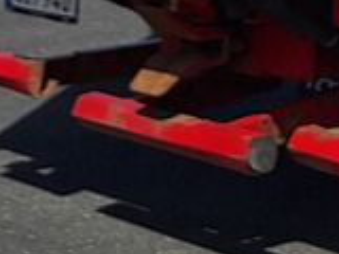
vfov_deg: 7.3
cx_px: 727
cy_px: -442
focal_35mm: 184
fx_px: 1802
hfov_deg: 9.8
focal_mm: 5.54
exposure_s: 1/5435
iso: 40
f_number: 1.8
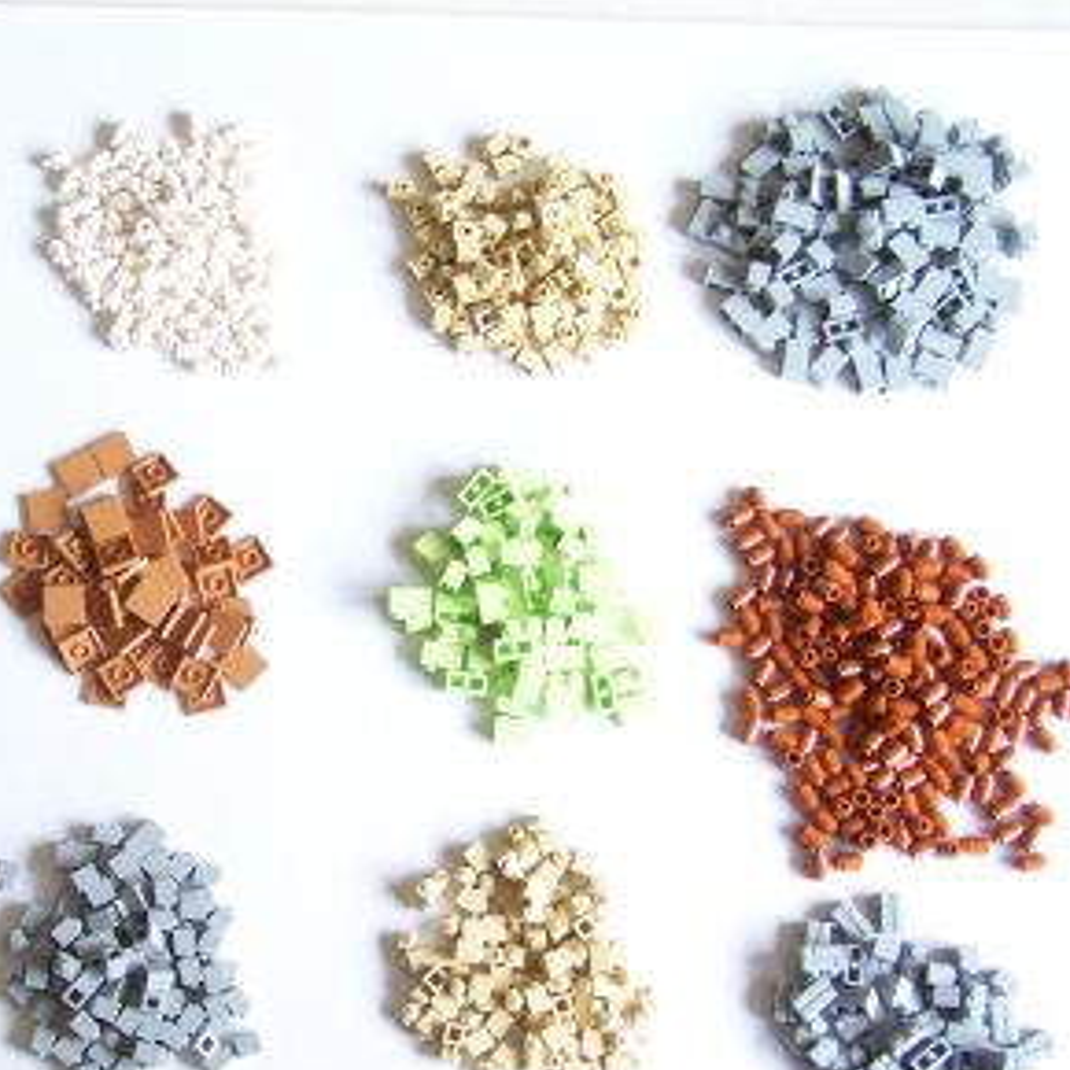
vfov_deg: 29.5
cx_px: 251
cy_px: 629
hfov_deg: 29.0
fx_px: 2028
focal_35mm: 58
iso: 400
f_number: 3.6
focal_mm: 6.3
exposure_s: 1/20
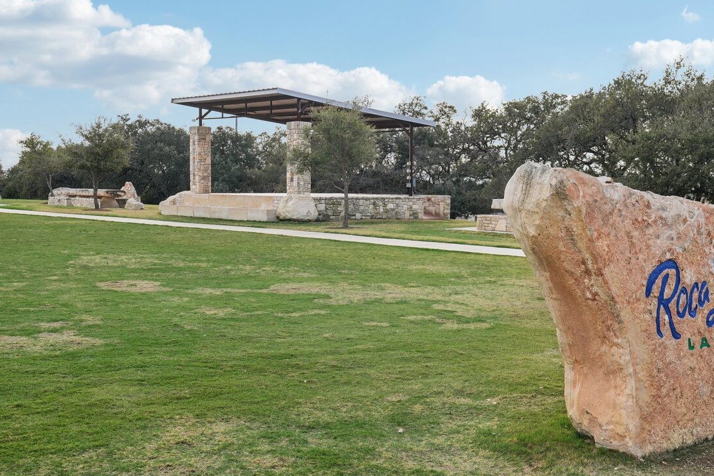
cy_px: 203
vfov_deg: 26.9
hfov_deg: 39.5
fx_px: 991
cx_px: 408
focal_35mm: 50
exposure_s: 1/500
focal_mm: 34
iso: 200
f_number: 8
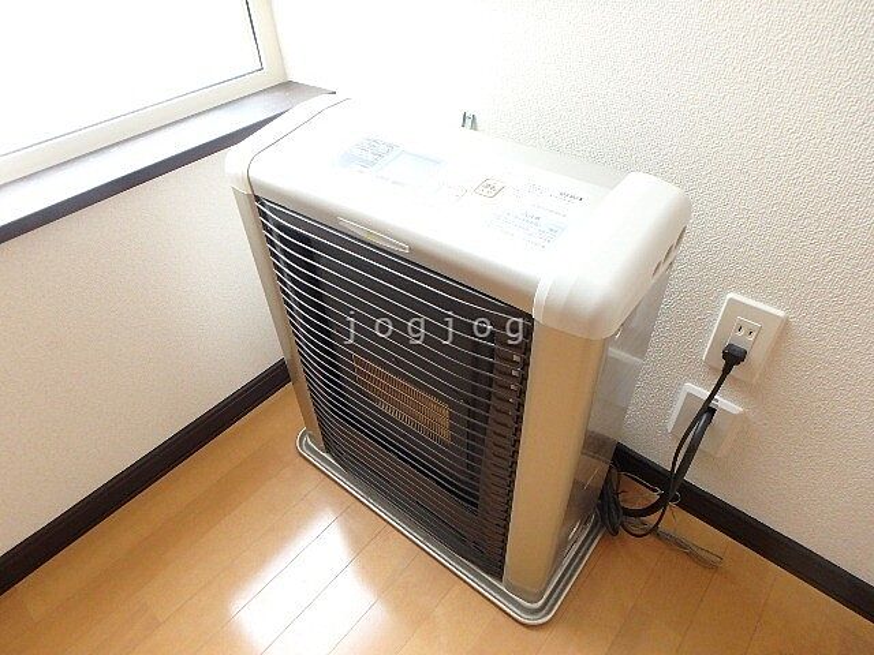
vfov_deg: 63.4
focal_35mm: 21
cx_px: 437
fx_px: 530
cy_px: 328
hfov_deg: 79.0
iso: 400
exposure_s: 1/30
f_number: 3.5
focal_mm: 3.7
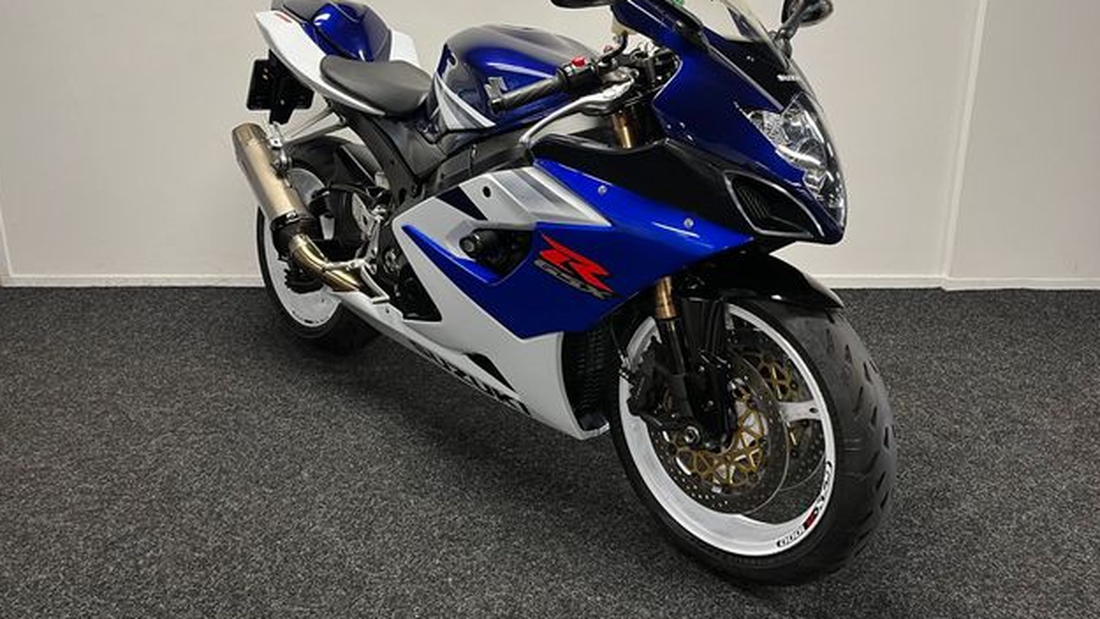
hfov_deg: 66.0
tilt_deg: -15.1
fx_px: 846
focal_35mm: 29
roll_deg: +0.4
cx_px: 542
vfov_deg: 39.8
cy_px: 218
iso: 100
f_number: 1.6
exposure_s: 1/50
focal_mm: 5.1
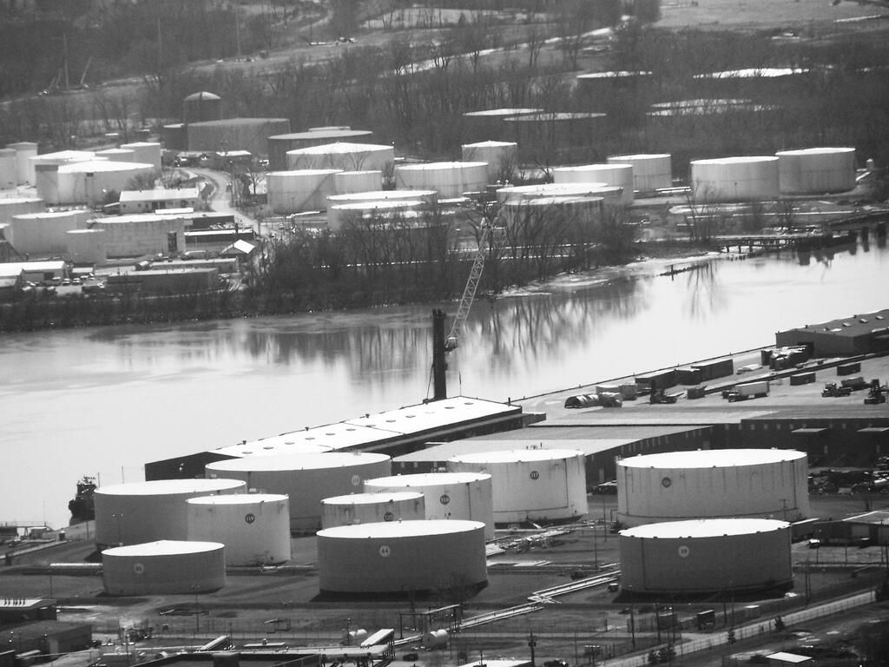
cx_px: 444
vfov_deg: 4.1
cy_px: 334
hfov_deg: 5.4
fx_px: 9425
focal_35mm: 367
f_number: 3.6
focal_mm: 60.8
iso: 140
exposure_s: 1/320
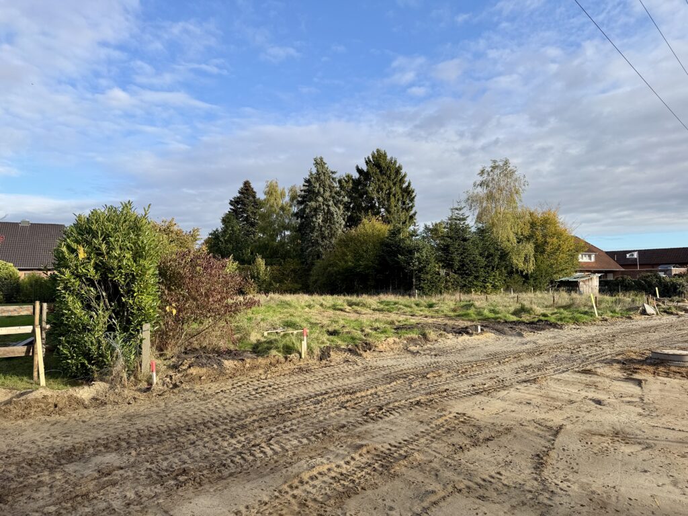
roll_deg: +1.2
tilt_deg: +2.4
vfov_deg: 56.8
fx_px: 477
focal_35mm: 24
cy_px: 258
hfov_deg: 71.6
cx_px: 344
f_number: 1.78
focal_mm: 6.76
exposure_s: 1/2169
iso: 80
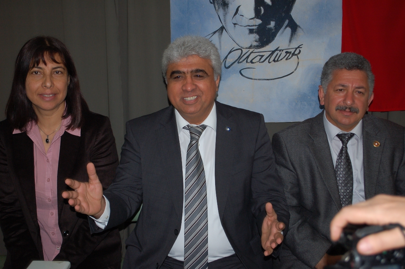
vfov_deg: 25.7
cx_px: 202
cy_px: 134
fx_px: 590
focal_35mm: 52
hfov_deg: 37.9
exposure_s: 1/60
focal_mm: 35
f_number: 5.3
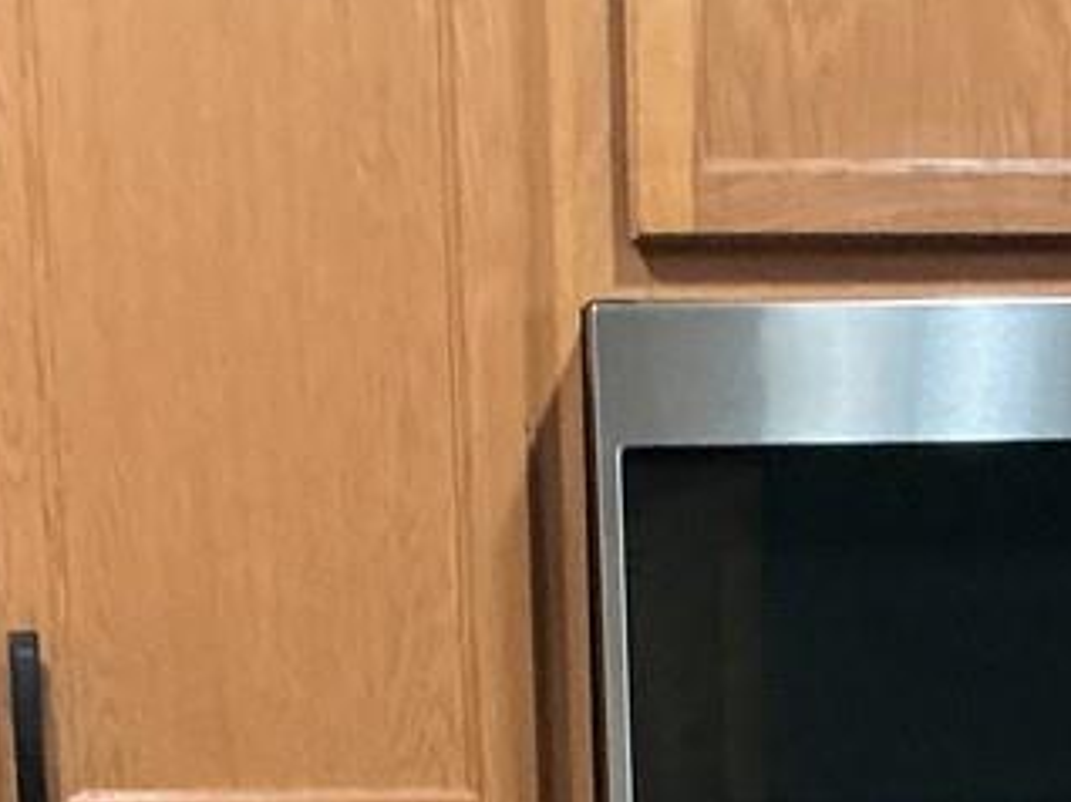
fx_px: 4514
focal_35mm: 146
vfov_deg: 9.2
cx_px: 869
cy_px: 1830
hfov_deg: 13.5
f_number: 1.8
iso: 250
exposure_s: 1/40
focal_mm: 3
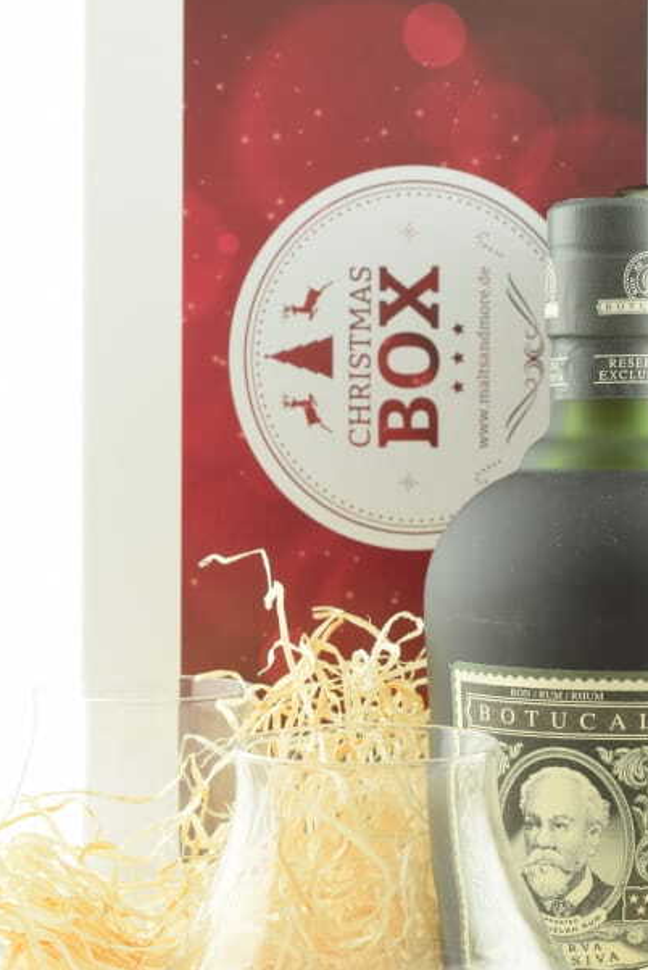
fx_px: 2751
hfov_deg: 13.4
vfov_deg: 20.0
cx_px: 494
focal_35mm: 102
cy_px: 417
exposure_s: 1/10
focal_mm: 40
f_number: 8
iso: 100
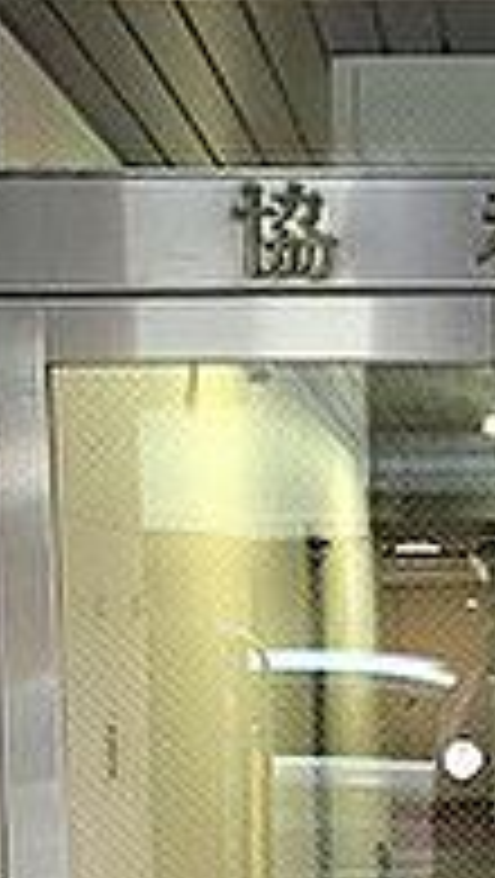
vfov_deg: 27.4
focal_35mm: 75
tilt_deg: -3.4
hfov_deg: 15.3
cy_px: 752
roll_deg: +1.8
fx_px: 1746
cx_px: 666
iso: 40
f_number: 1.8
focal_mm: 3.99
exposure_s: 1/17
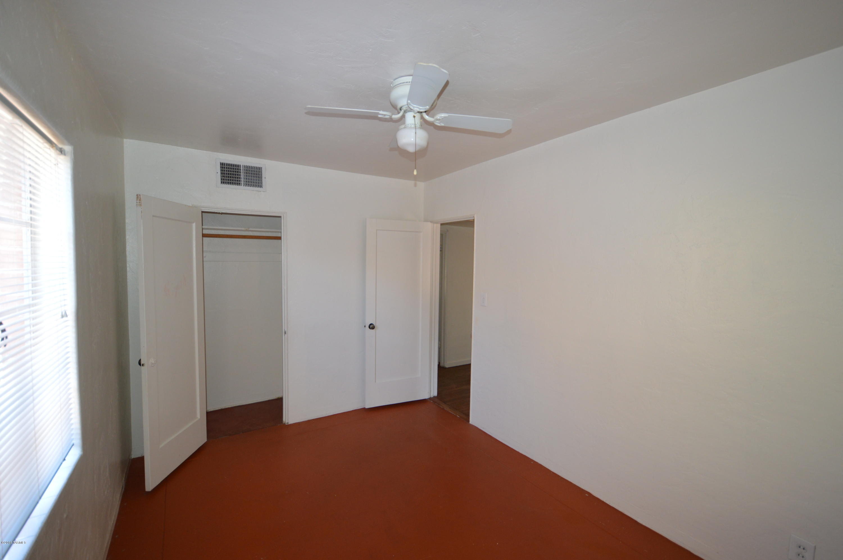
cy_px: 280
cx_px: 422
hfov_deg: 100.4
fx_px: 351
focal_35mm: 15
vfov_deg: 77.2
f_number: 3.5
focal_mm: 10
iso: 450
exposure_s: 1/60
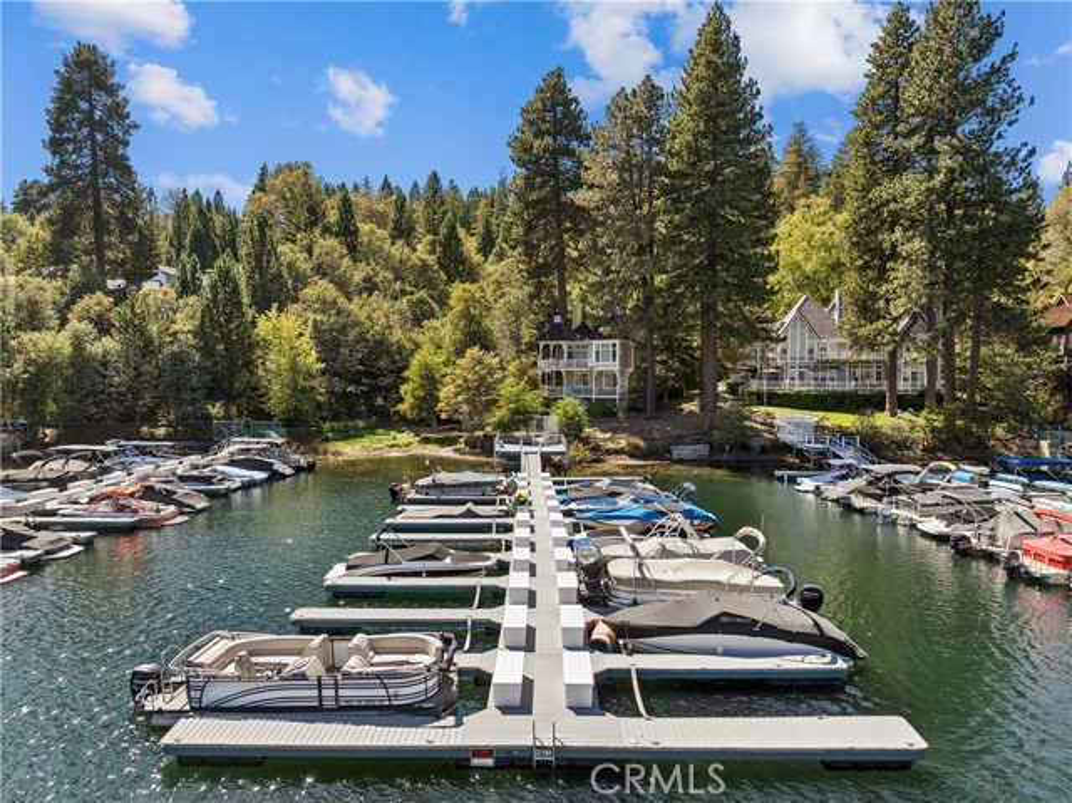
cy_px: 402
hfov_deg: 71.6
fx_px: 743
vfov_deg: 56.8
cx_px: 536
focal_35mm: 24
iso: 120
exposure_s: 1/60
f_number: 2.8
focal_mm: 12.3
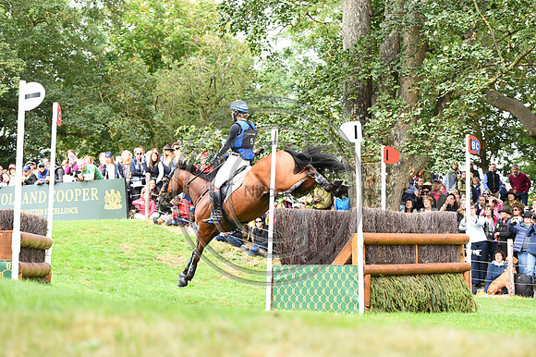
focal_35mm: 80
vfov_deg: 17.0
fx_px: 1190
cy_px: 178
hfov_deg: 25.4
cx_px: 268
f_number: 3.5
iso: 1100
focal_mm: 80
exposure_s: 1/1250
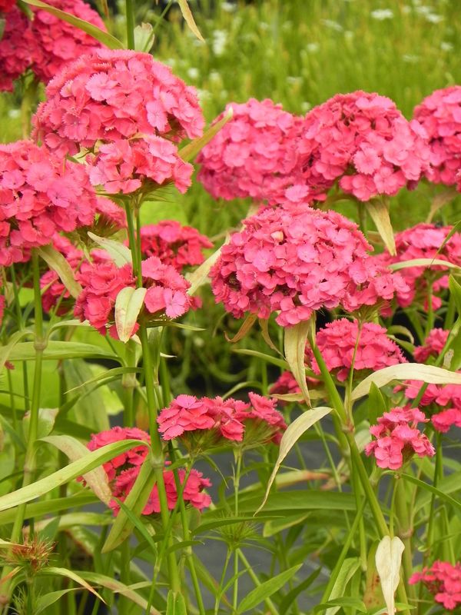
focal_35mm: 291
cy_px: 308
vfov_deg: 6.8
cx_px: 230
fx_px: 5167
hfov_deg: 5.1
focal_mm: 51.8
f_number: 5
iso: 160
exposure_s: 1/640
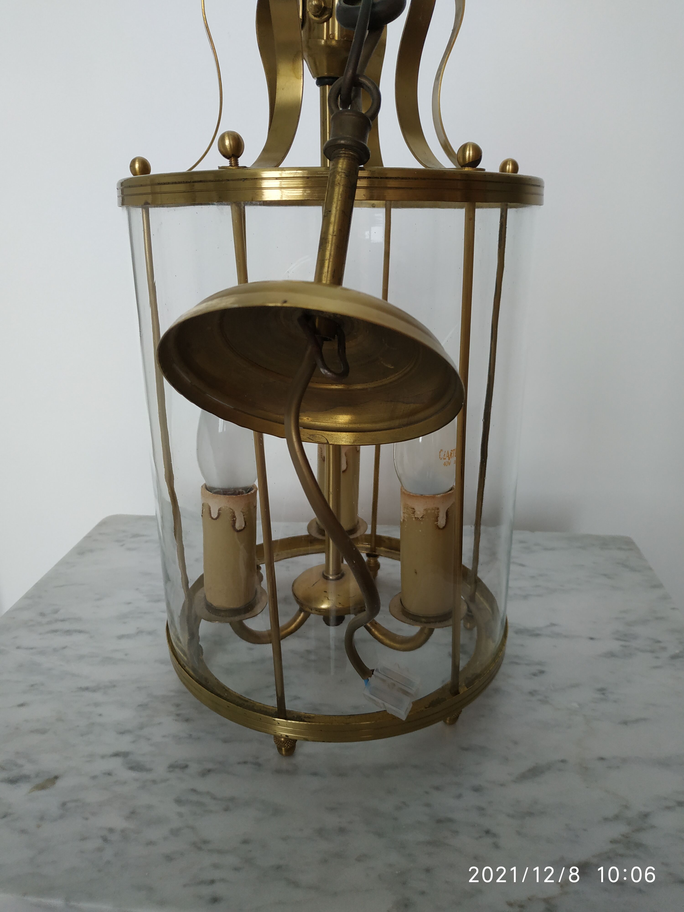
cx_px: 342
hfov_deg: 56.8
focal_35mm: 24
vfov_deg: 71.6
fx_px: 632
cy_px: 456
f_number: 1.9
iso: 200
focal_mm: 3.94
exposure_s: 1/25
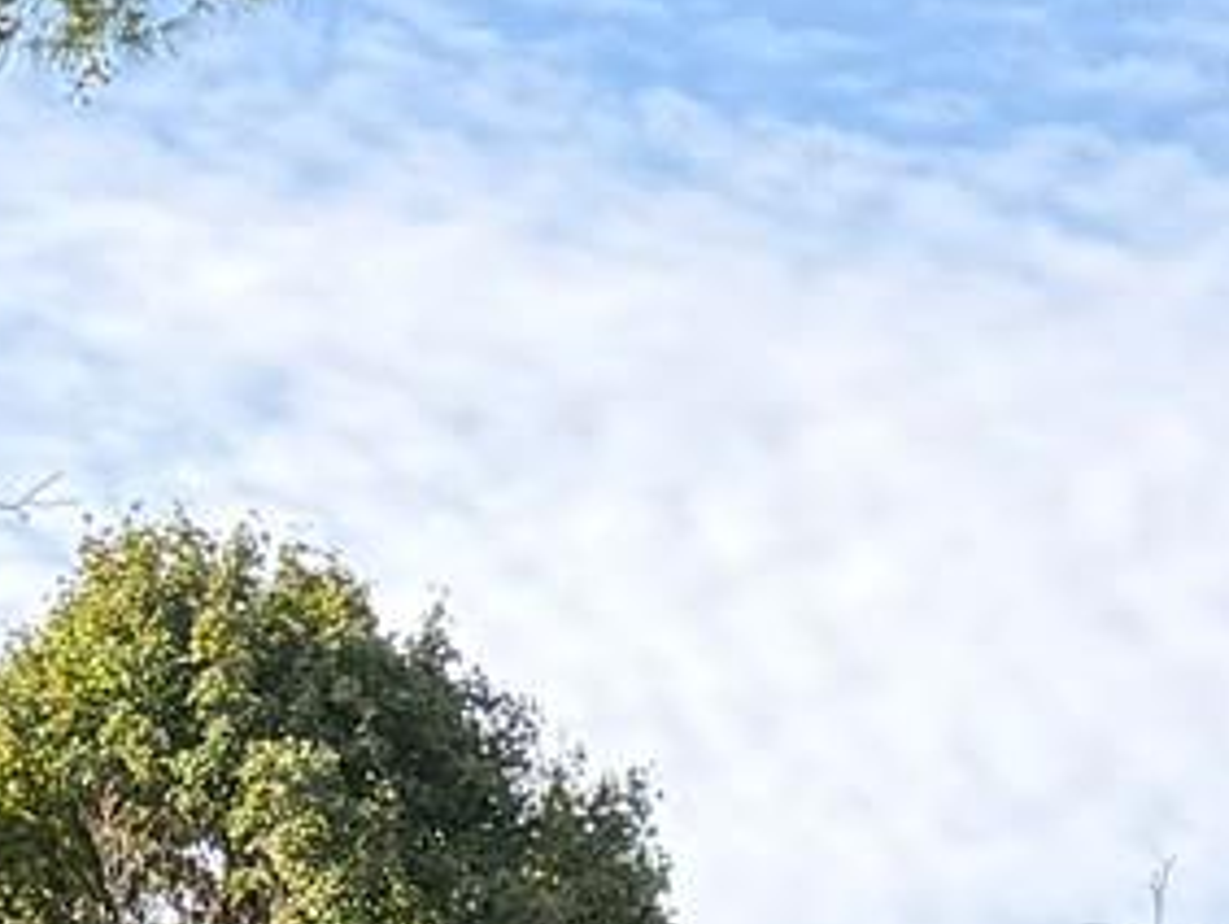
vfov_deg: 7.5
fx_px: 6183
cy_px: 2737
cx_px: 906
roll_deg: -0.9
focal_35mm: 174
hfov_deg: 11.3
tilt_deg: -3.8
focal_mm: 6.76
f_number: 1.78
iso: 100
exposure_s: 1/750
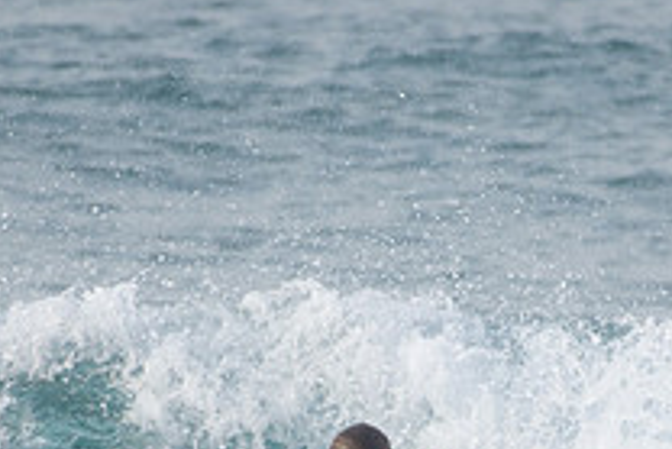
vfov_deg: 0.7
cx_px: 459
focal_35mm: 2091
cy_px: 606
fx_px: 39058
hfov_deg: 1.0
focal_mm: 500
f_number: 5.6
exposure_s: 1/2000
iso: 640
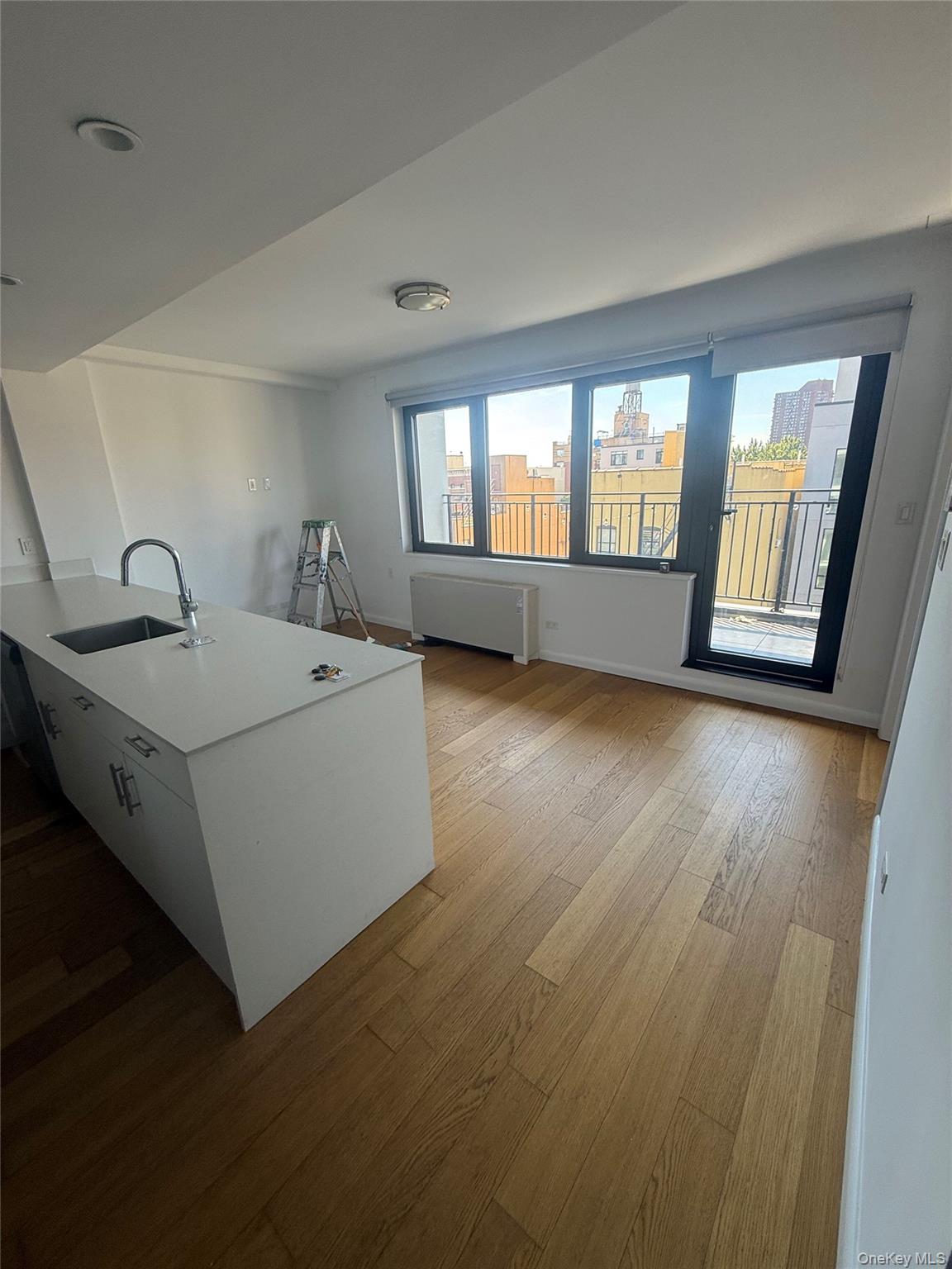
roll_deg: +2.1
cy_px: 634
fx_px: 513
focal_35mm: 14
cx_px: 476
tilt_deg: -15.5
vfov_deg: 102.1
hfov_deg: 85.7
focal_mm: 2.22
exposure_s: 1/131
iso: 50
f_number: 2.2
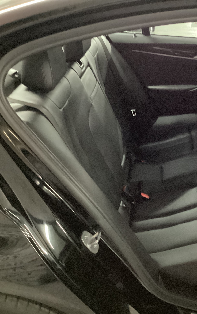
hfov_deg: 27.8
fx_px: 378
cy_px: 157
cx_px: 189
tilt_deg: -30.6
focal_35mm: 44
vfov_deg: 45.3
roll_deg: -3.3
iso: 640
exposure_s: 1/17
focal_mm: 3.3
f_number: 2.4
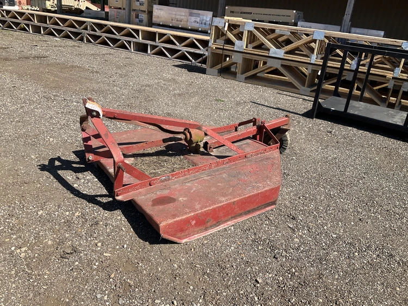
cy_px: 153
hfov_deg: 61.6
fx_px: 342
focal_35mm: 29
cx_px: 204
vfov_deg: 48.3
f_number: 1.8
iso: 25
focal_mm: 3
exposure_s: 1/1342
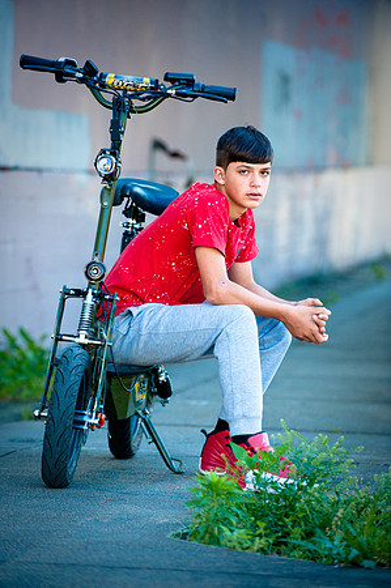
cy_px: 294
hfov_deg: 6.9
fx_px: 3266
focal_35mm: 200
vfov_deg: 10.3
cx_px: 196
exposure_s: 1/200
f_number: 4
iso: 320
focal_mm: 200
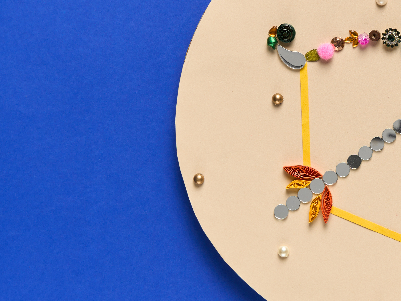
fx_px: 1355
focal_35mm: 117
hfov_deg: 16.5
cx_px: 399
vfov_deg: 12.6
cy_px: 97
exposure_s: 1/100
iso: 125
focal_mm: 47
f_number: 8
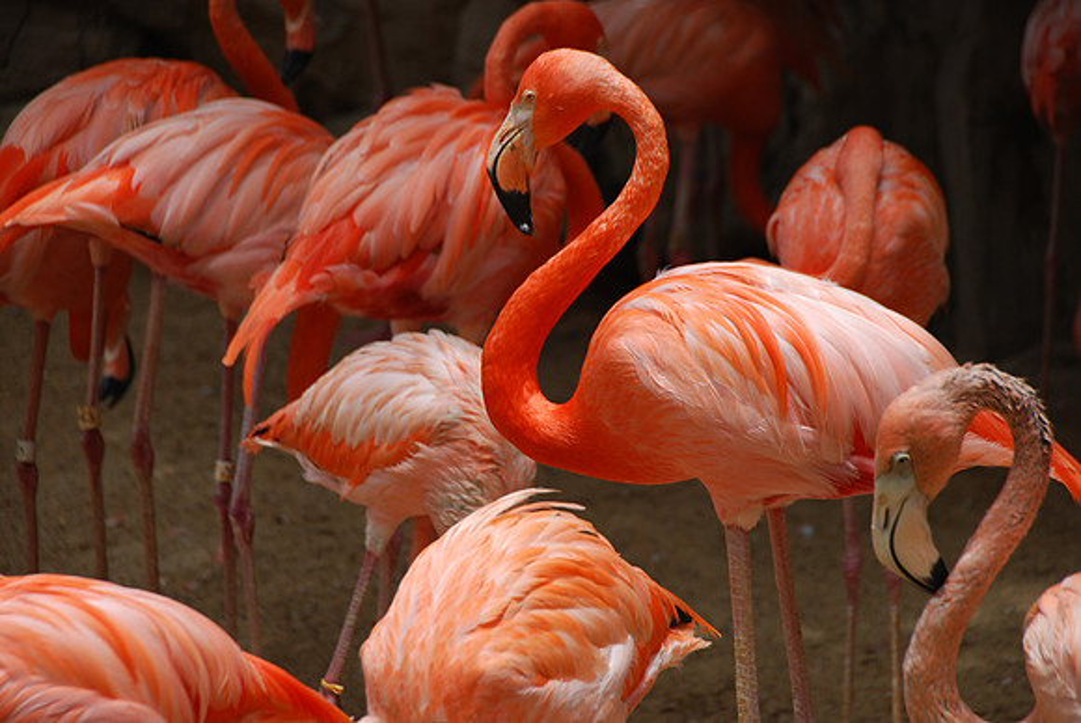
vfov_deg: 5.9
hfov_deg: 8.8
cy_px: 362
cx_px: 540
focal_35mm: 232
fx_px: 6988
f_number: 6
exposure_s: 1/640
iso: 200
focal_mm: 155
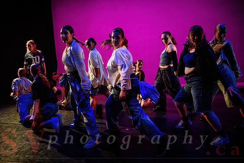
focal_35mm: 30
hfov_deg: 61.0
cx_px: 92
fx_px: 204
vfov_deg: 43.4
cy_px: 96
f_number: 2.8
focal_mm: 24
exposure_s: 1/300
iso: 1600
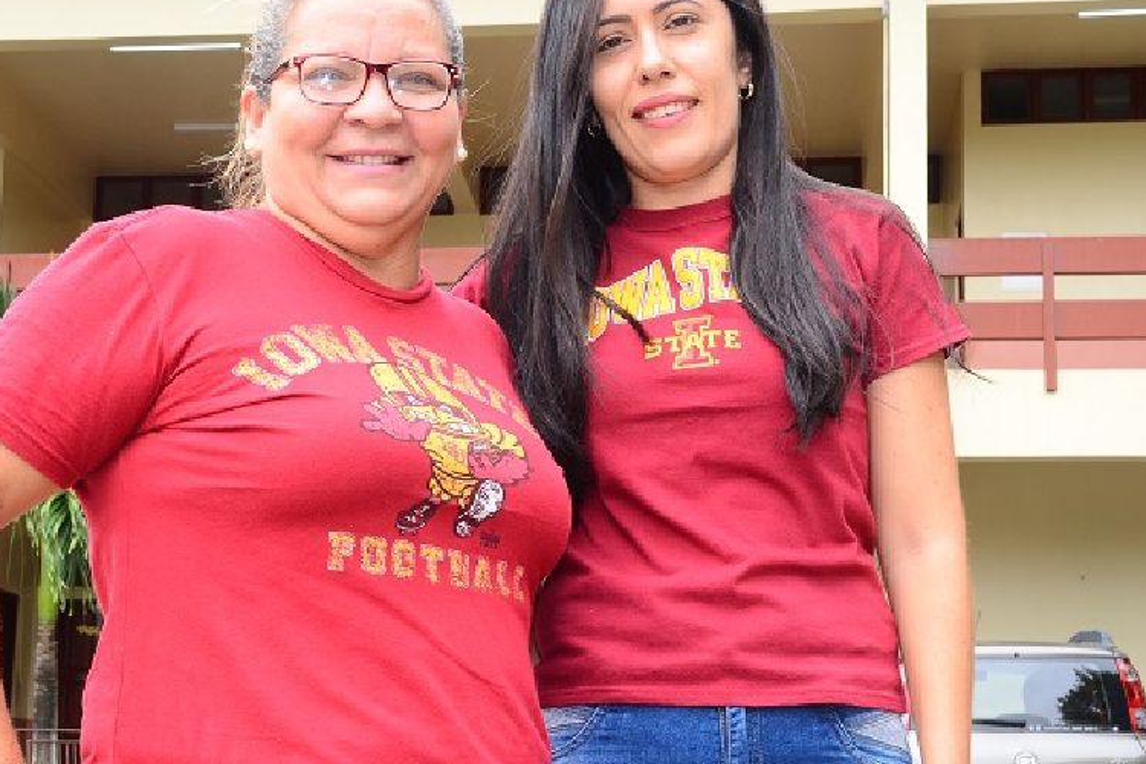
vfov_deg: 20.9
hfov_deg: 30.8
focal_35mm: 65
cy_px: 424
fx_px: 2069
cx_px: 432
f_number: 9
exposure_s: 1/125
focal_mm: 26
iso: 320
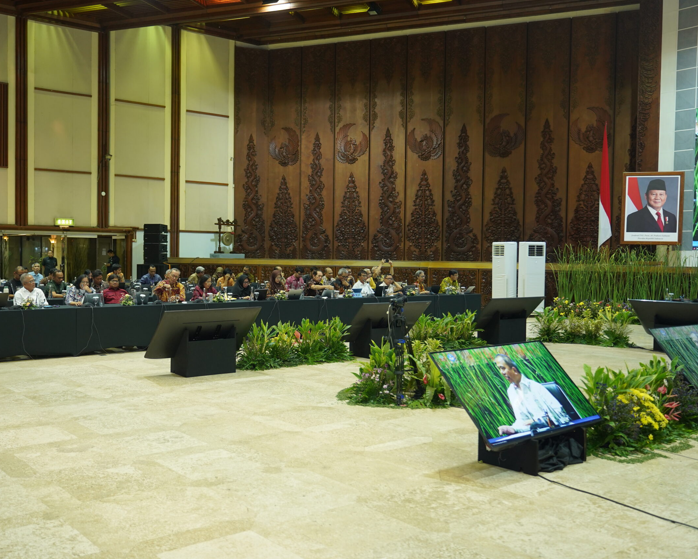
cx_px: 290
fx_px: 723
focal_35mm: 35
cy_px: 279
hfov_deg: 51.3
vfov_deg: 42.2
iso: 1250
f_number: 2.8
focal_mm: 31
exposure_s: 1/100
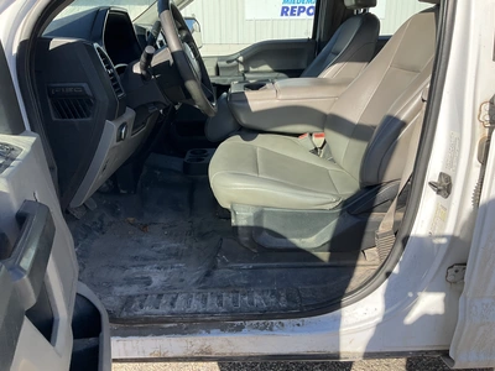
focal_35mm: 29
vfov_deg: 48.2
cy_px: 186
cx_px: 248
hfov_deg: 61.7
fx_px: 415
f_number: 1.8
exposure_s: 1/586
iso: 25
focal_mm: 3
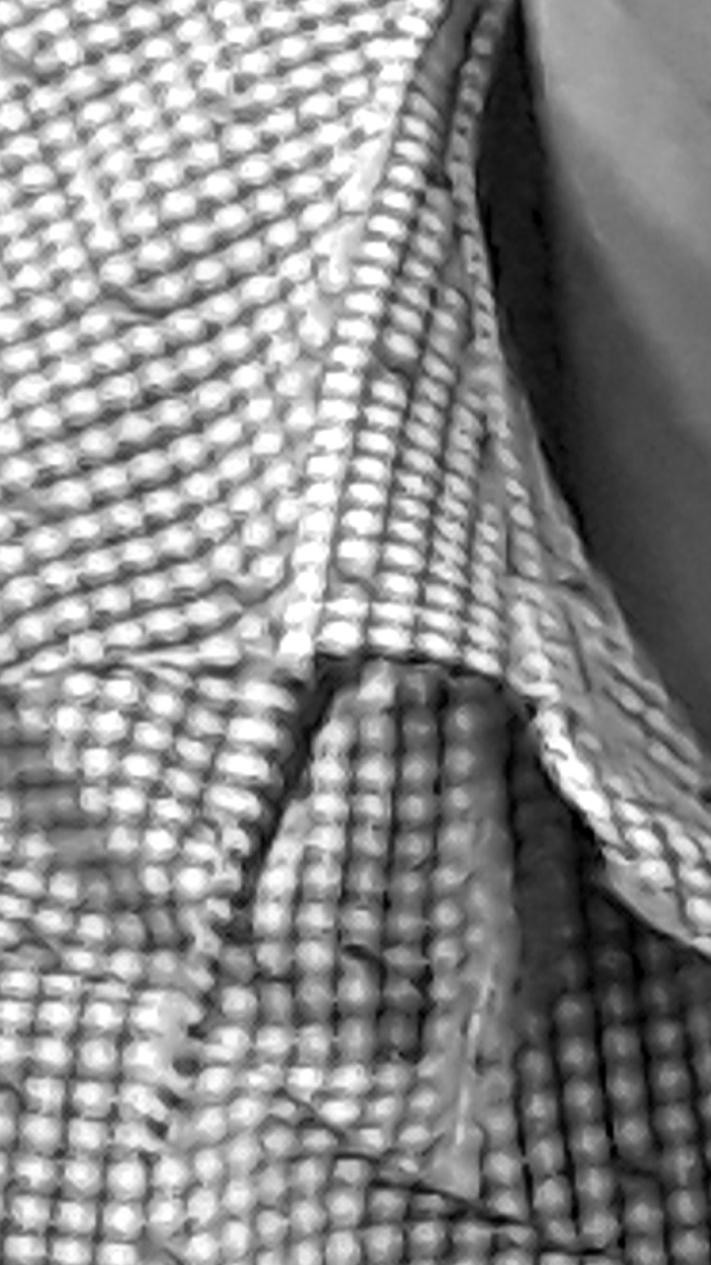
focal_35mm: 123
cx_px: 1380
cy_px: -755
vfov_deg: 15.7
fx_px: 4124
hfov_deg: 9.3
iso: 200
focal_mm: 3.6
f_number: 1.9
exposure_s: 1/25
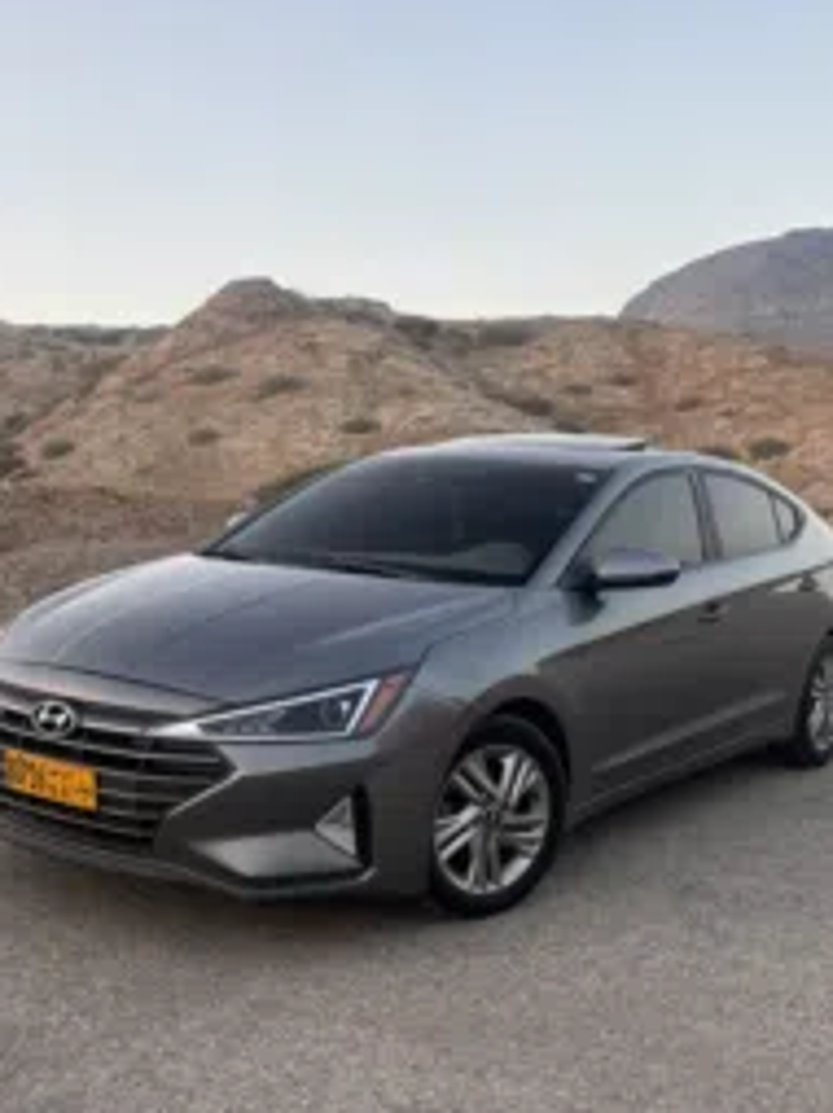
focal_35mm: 41
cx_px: 513
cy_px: 644
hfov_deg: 34.9
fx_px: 1318
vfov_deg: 45.7
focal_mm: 5.96
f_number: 1.6
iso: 40
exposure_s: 1/160
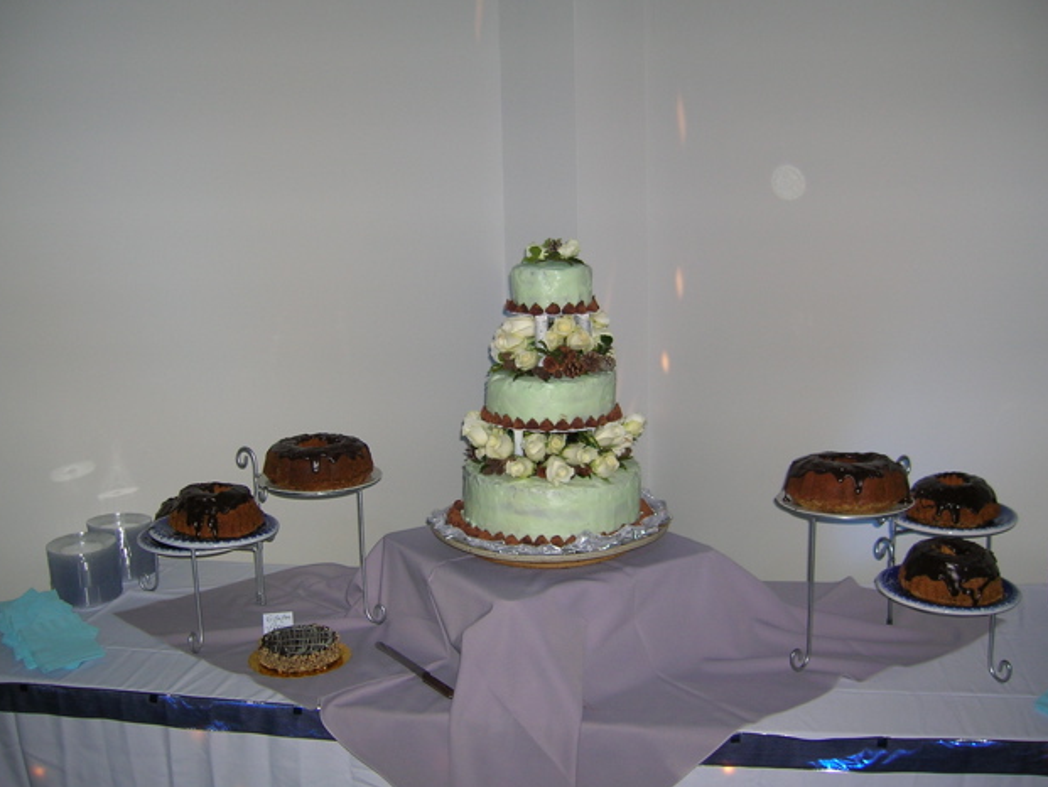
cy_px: 397
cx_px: 515
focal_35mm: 35
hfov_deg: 52.6
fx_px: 1060
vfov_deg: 40.7
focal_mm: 5.7
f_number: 2.9
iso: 61
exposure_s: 1/60.1
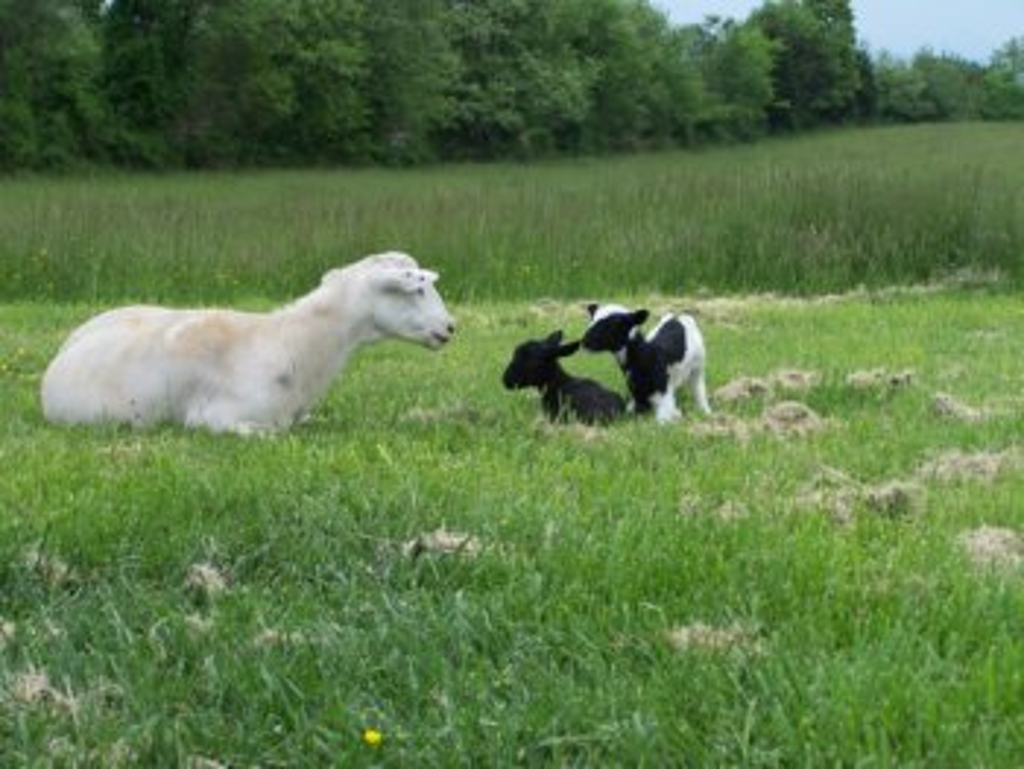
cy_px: 384
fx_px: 2043
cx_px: 512
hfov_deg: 28.1
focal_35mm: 69
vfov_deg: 21.3
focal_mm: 11.5
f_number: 3.2
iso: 80
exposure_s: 1/250
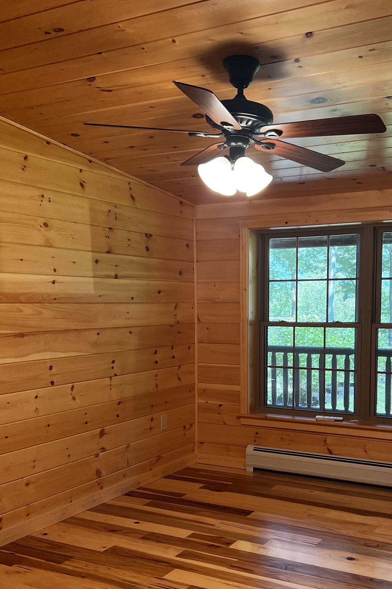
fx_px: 637
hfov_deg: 34.0
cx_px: 246
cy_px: 363
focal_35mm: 39
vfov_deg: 49.1
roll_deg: +0.2
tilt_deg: -4.3
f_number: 1.5
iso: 125
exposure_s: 1/120
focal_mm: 5.7
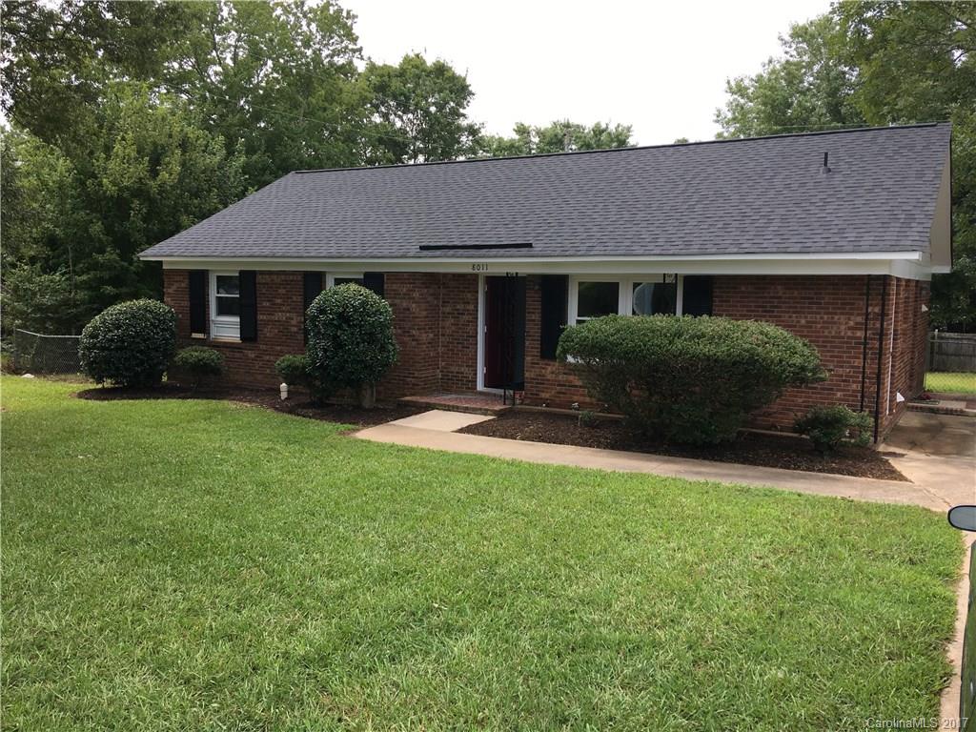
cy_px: 366
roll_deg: -0.8
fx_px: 818
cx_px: 488
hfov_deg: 61.7
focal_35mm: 29
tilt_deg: -4.8
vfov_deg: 48.2
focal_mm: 4.15
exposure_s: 1/754
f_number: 2.2
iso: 25
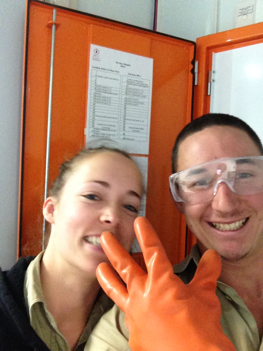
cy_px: 176
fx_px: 355
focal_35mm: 35
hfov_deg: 40.7
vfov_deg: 52.6
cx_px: 132
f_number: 2.4
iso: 250
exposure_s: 1/15
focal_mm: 2.18
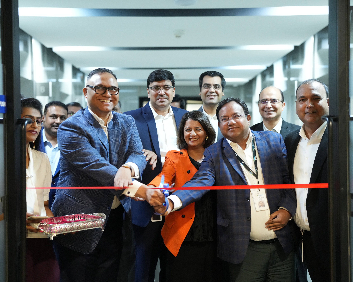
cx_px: 175
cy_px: 141
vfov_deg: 29.7
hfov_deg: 36.7
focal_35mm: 51
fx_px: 533
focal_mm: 45
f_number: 2
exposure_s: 1/250
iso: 3200
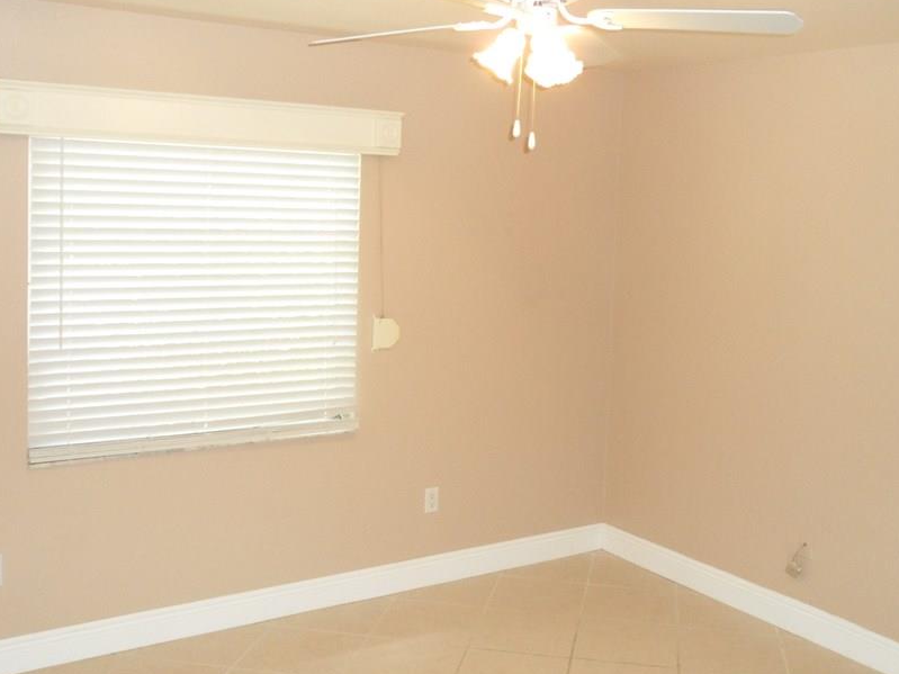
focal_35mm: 41
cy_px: 272
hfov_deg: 45.8
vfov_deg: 35.0
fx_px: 1065
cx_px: 479
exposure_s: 1/45
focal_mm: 5.7
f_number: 3.7
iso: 480
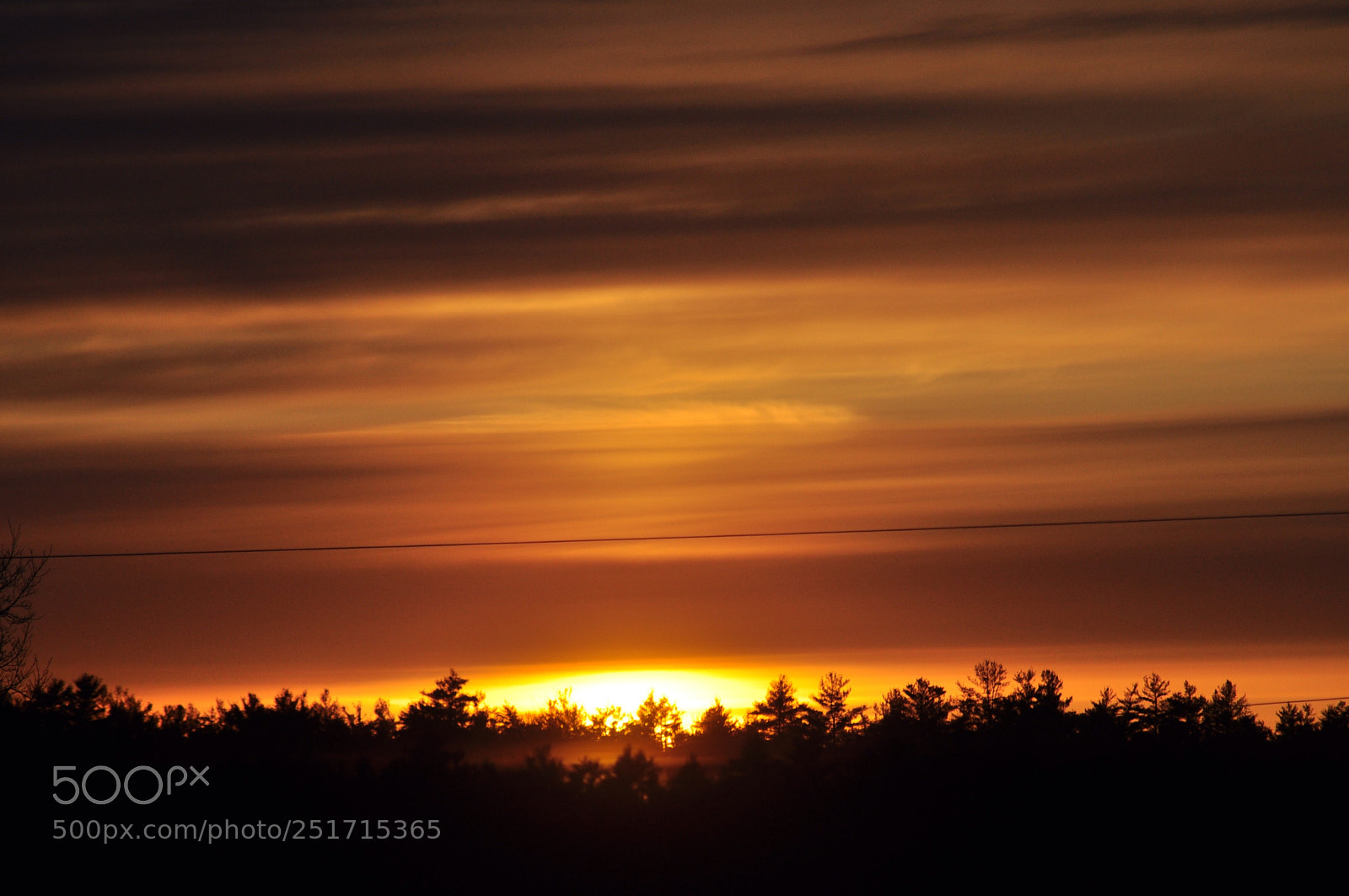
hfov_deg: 6.9
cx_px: 674
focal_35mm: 300
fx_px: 11229
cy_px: 448
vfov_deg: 4.6
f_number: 9
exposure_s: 1/1250
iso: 200
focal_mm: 200
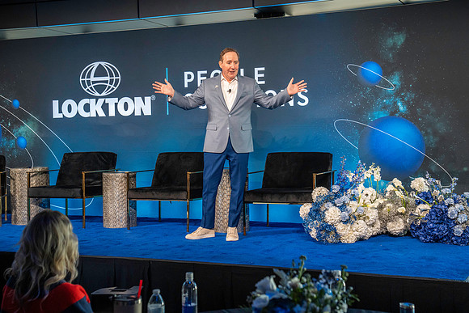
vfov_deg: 25.5
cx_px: 234
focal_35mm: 53
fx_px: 691
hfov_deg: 37.5
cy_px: 156
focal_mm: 53
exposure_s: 1/200
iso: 4000
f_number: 4.5
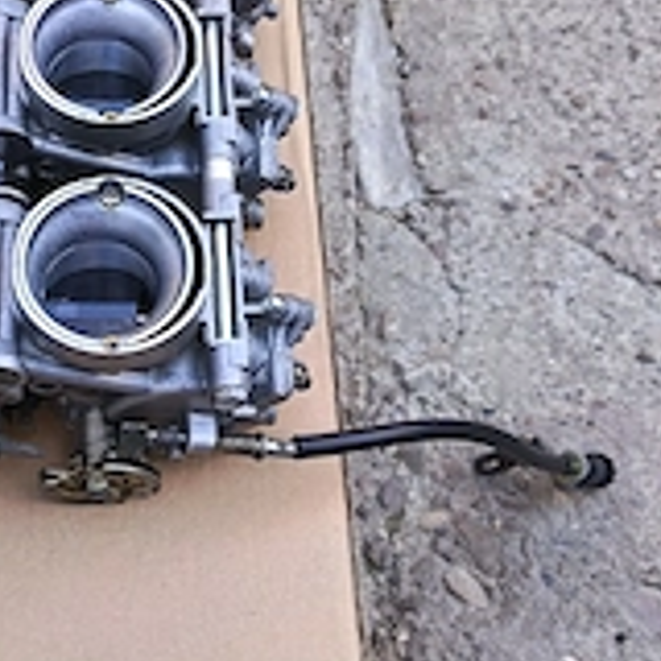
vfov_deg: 32.2
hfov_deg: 31.3
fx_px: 1145
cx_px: 128
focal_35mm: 53
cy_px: 343
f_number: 1.75
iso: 480
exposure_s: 1/50
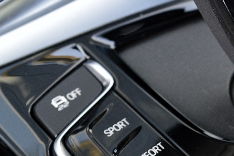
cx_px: 125
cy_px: 141
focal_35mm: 160
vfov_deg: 8.5
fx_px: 1039
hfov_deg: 12.9
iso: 800
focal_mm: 55
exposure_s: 1/60
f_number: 7.1
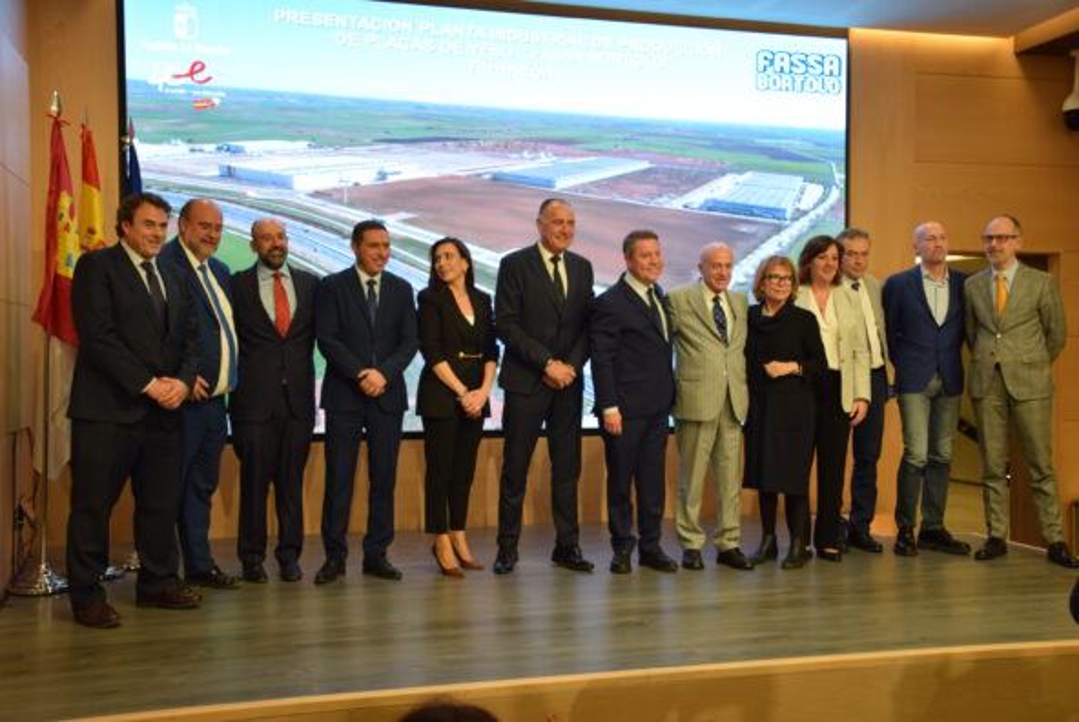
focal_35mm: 42
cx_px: 540
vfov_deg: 32.0
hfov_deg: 46.4
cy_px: 361
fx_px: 1260
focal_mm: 28
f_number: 4.5
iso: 400
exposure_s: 1/80
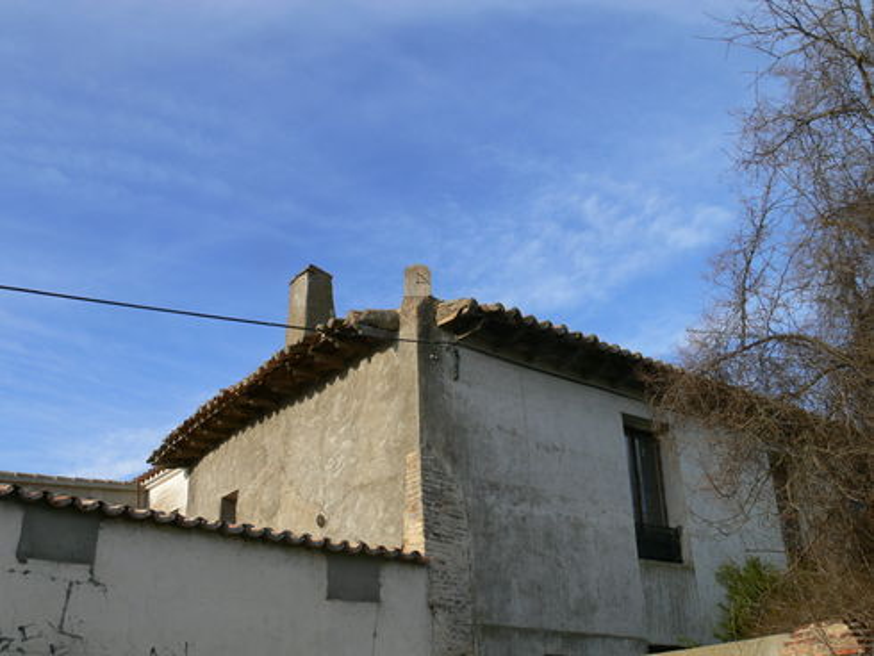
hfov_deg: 52.6
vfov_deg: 40.7
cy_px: 328
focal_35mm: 35
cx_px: 437
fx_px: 884
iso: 80
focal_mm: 7.4
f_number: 5.6
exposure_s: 1/250
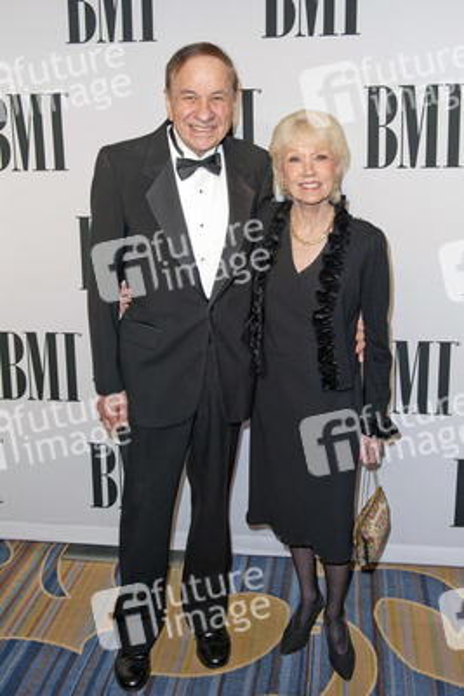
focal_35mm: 32
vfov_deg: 58.7
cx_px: 232
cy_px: 348
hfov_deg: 41.1
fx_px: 618
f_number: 4
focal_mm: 32
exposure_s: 1/400
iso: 500
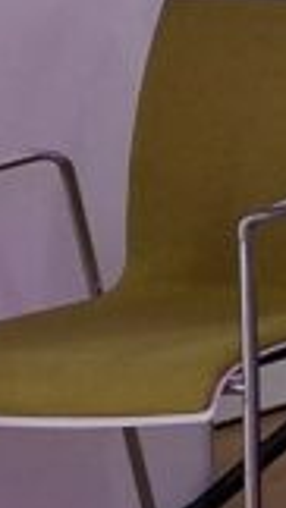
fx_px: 2132
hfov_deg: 5.3
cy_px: -160
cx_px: 1581
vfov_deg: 13.1
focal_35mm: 158
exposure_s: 1/50
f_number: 1.8
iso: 40
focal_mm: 5.54
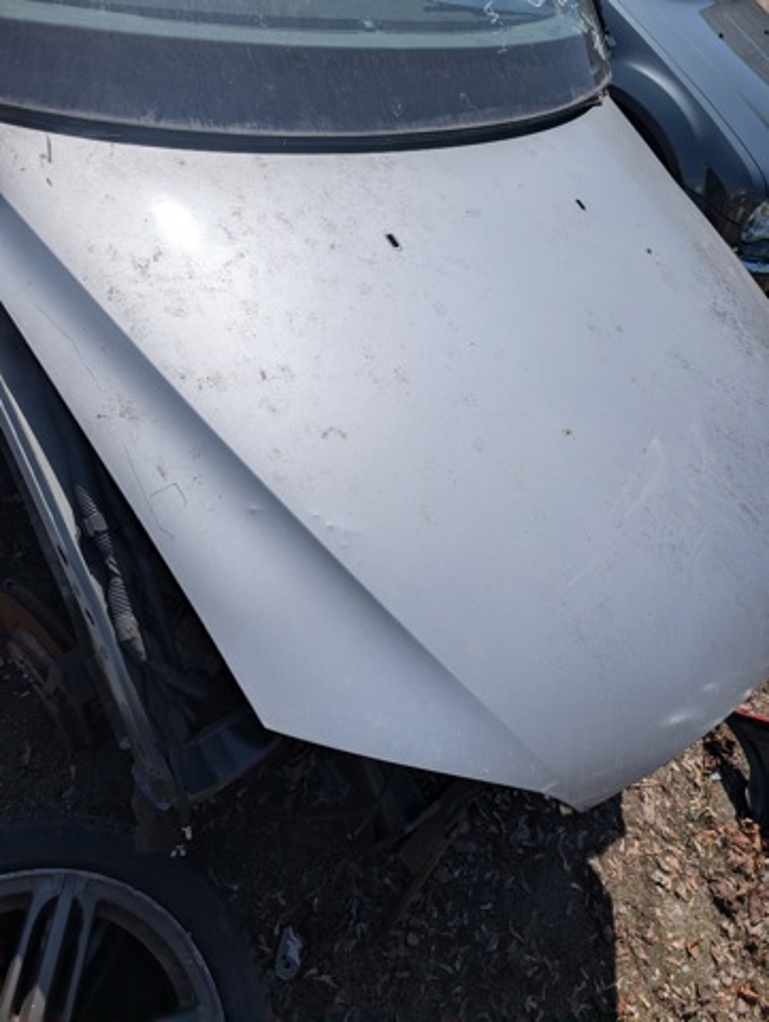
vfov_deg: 71.5
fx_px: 710
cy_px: 511
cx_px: 384
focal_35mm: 24
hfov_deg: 56.9
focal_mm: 6.9
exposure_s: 1/7194
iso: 20
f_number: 1.68
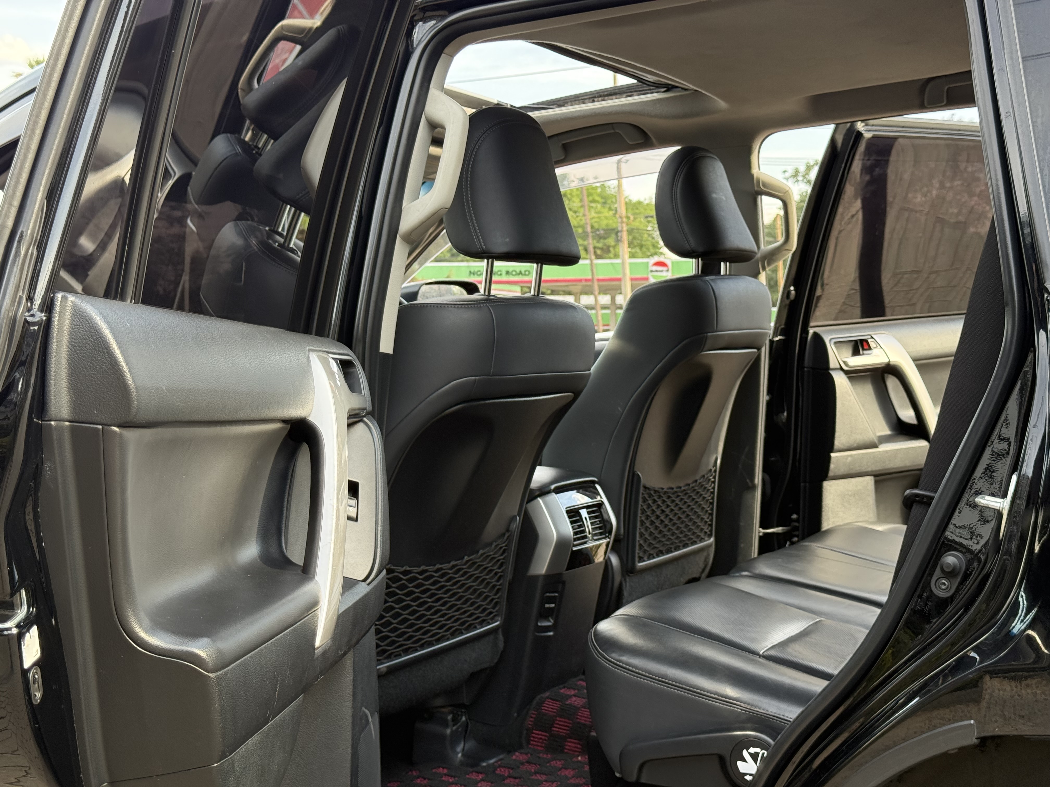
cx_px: 525
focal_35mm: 48
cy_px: 394
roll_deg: -0.6
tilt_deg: -1.6
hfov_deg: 39.7
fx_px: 1456
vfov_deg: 30.3
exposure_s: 1/238
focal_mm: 6.76
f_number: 1.78
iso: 125
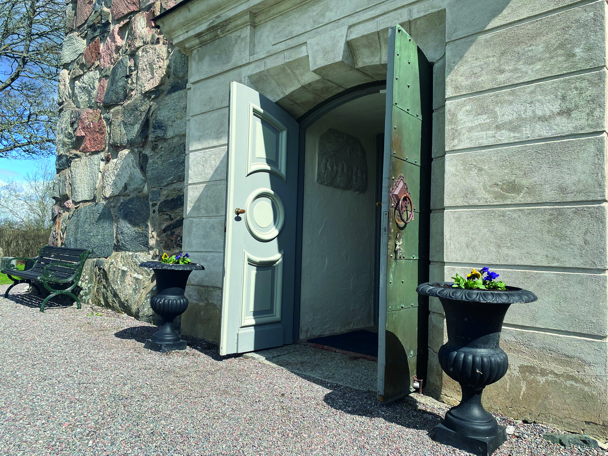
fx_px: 457
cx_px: 304
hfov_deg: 67.3
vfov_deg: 53.1
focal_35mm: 26
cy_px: 228
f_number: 1.8
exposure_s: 1/2315
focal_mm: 4.25
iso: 32
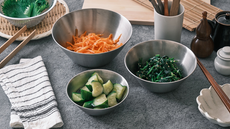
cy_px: 59
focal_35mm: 100
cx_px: 115
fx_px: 610
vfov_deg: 12.1
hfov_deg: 21.4
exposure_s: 1/125
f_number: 8
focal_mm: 63
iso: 200
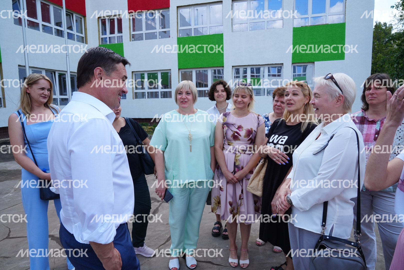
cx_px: 202
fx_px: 270
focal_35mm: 24
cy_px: 135
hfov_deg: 73.7
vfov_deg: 53.2
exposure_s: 1/640
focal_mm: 24
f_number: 8
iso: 640
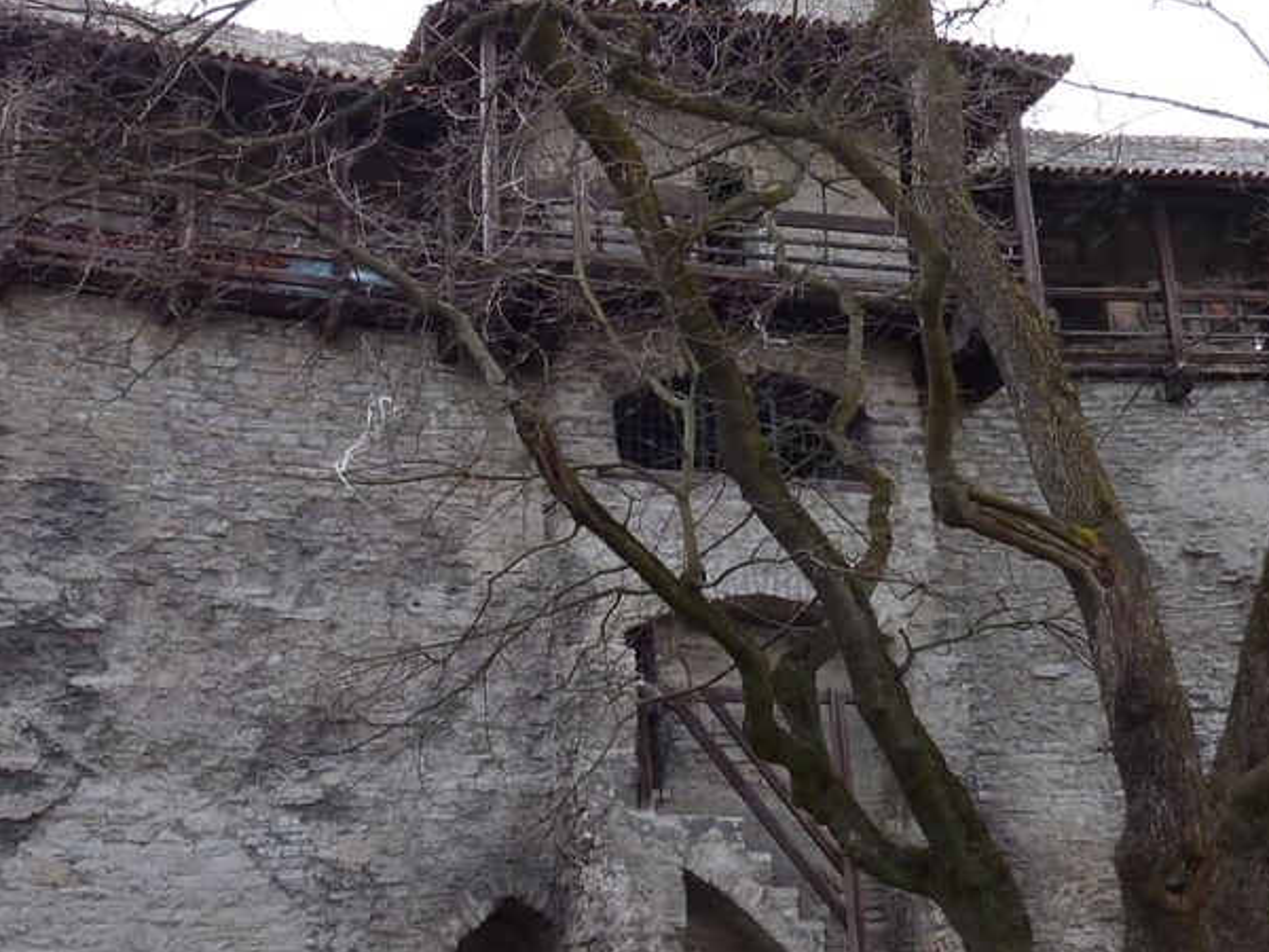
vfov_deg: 29.1
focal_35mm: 50
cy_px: 455
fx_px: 1833
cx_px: 489
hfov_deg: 38.0
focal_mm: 4.1
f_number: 3.3
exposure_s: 1/40
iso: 80
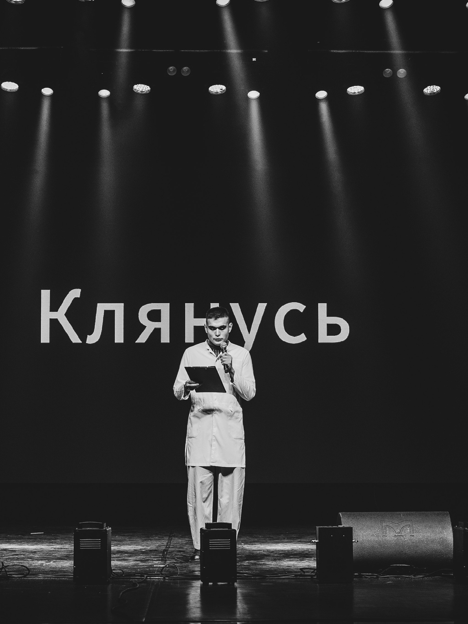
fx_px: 1334
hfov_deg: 19.9
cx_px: 206
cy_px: 384
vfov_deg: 26.3
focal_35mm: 74
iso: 1000
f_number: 2.8
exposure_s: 1/200
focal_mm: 35
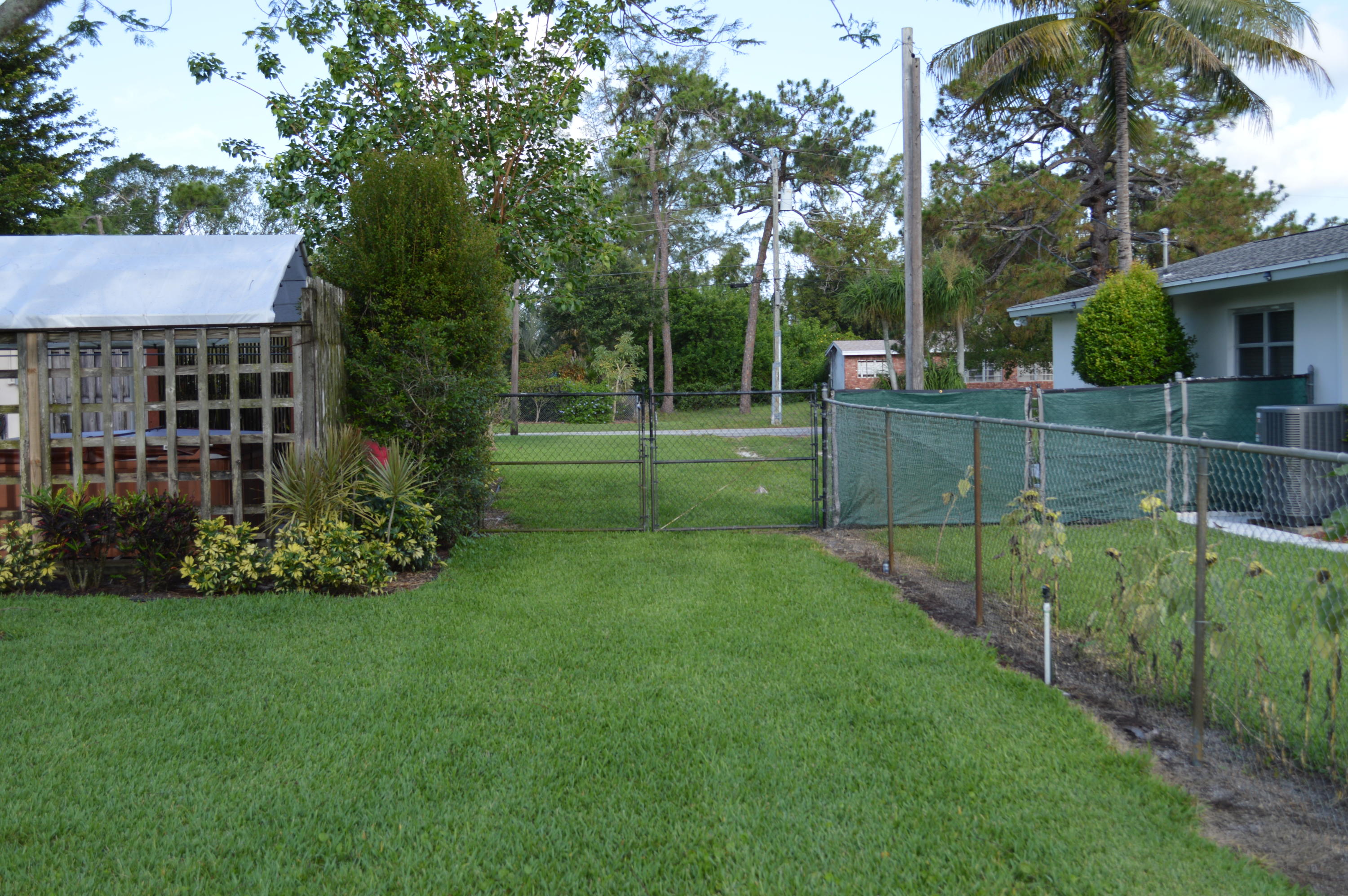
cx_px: 674
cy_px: 448
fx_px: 1627
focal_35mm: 44
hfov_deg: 45.0
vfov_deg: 30.8
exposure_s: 1/160
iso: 100
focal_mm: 29
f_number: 6.3
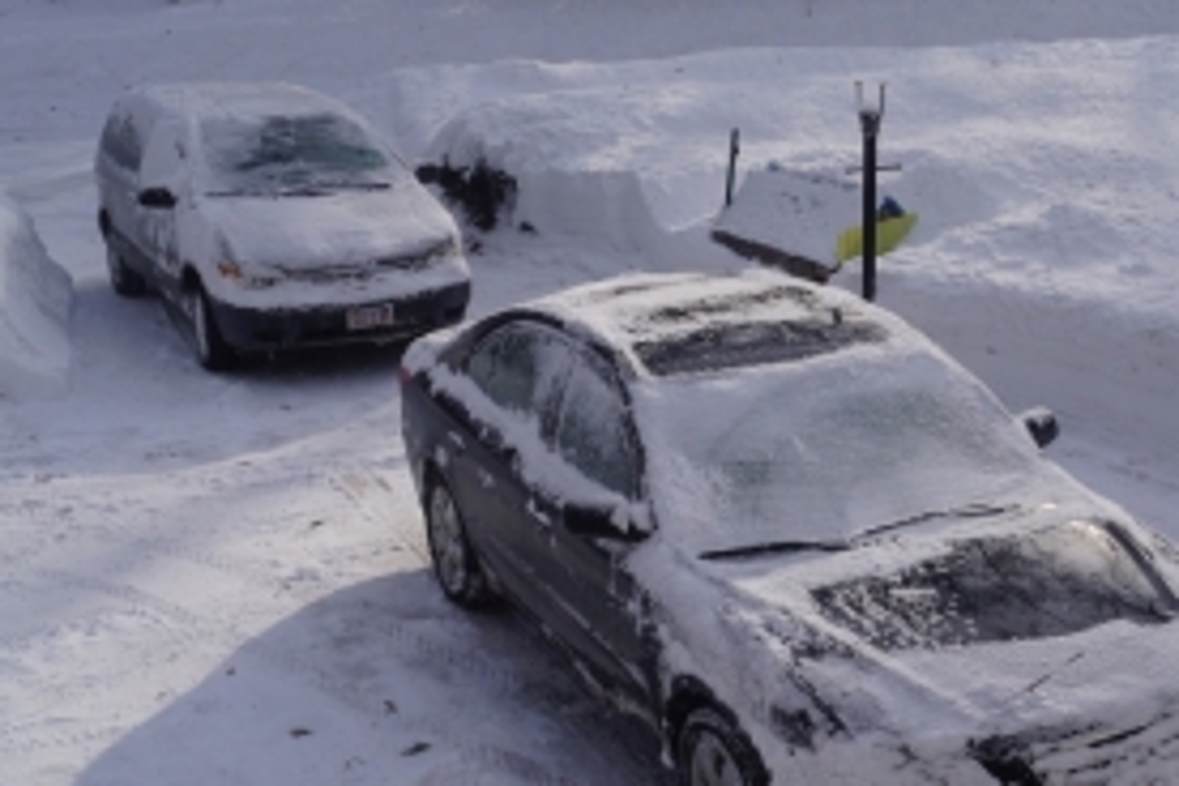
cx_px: 863
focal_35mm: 50
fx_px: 1637
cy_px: 404
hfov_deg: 38.7
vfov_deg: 27.0
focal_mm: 18
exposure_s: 1/160
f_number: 13
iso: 100
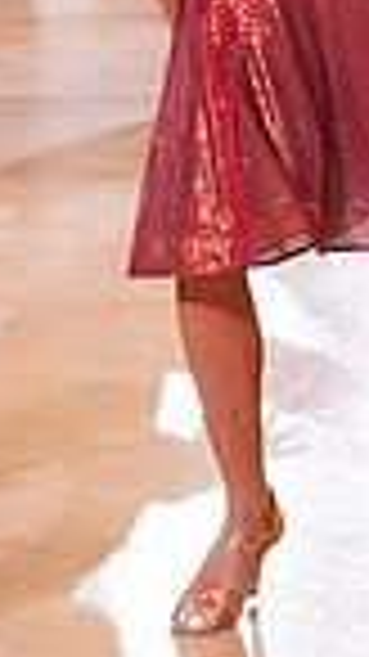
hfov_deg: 7.3
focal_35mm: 166
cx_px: 34
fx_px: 2891
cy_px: -230
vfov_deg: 12.5
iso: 1600
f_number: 5
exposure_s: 1/160
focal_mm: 40
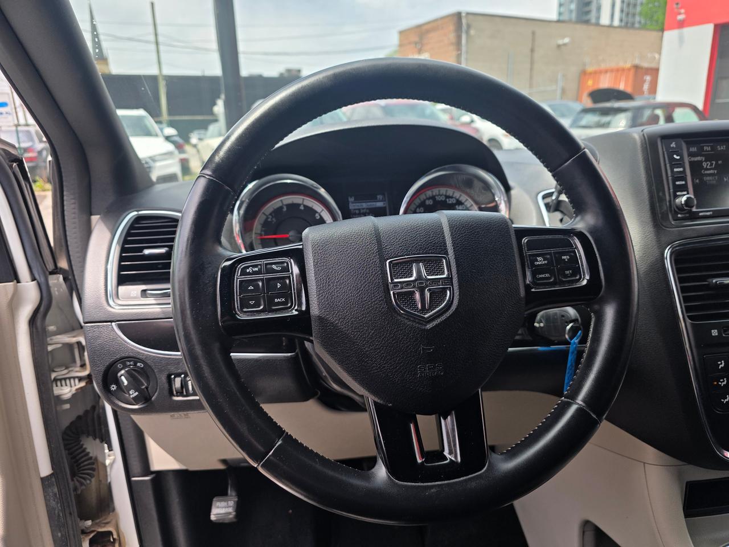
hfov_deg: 73.9
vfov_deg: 58.9
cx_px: 364
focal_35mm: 23
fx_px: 484
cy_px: 274
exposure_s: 1/1854
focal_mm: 6.3
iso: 80
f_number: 1.7
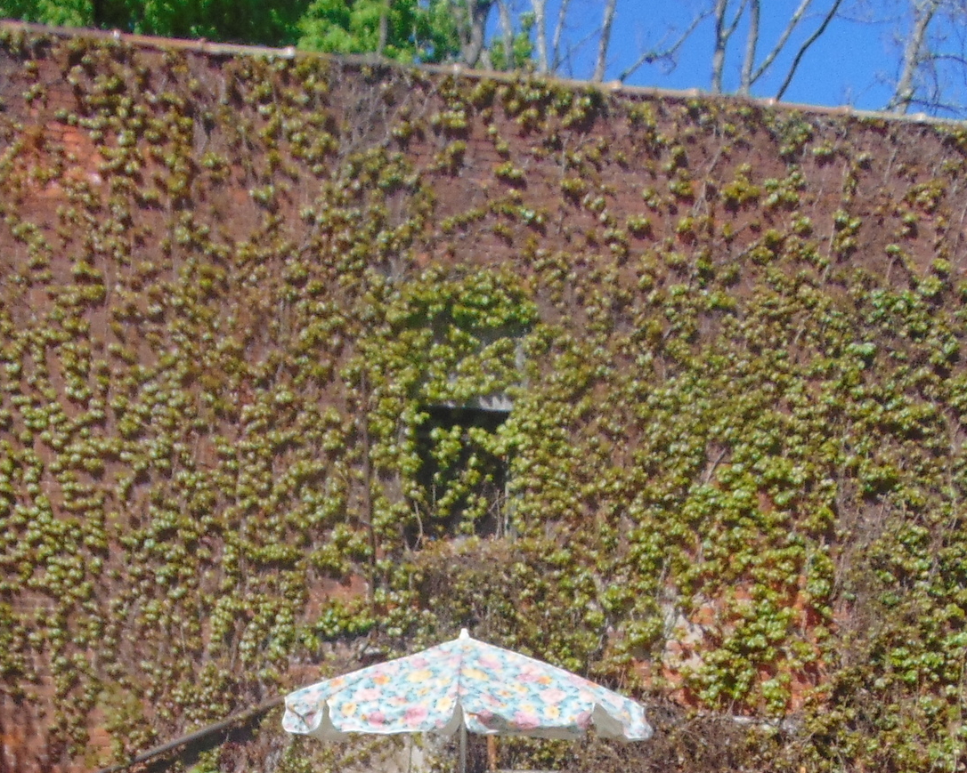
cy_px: 884
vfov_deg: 20.9
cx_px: 282
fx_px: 1975
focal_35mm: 69
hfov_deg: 27.3
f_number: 3
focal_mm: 4.5
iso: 80
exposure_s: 1/1000
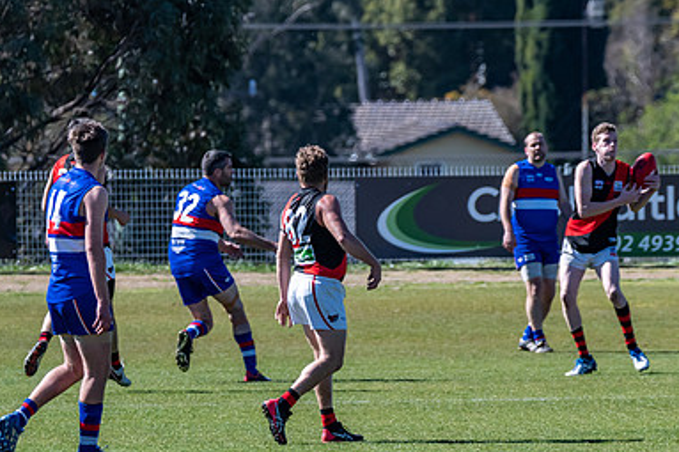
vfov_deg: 1.7
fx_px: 15044
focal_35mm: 798
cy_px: 313
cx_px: 488
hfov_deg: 2.6
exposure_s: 1/2500
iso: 800
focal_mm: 350
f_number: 8
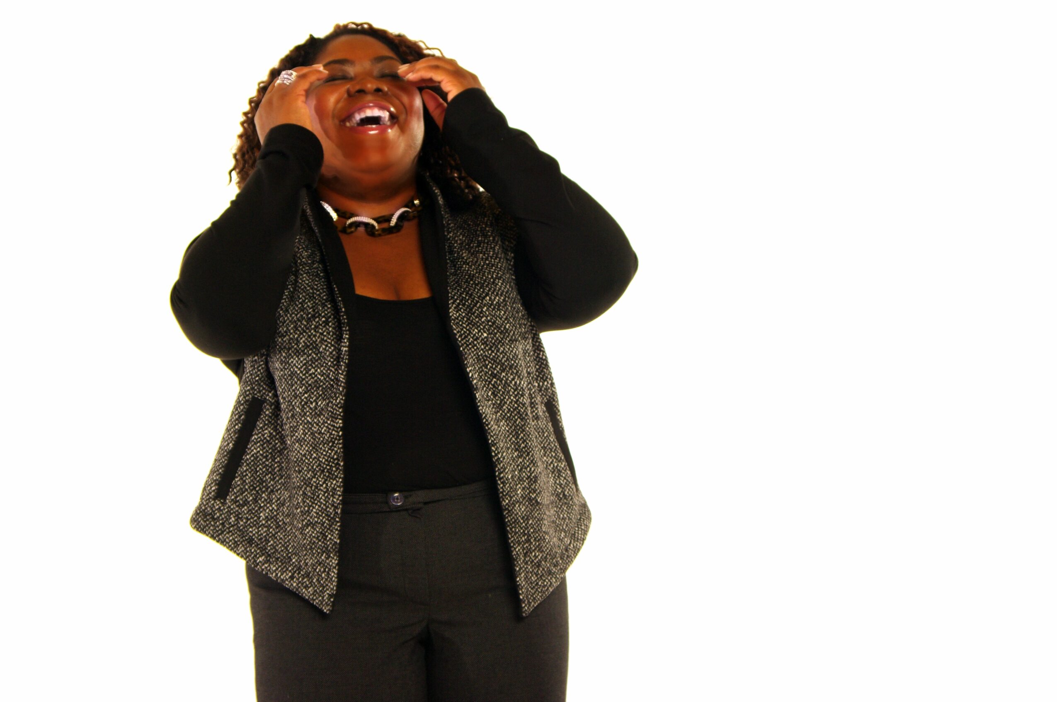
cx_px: 528
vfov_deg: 14.4
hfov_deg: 21.6
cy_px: 351
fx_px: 2771
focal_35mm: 94
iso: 200
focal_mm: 63
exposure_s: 1/125
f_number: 8
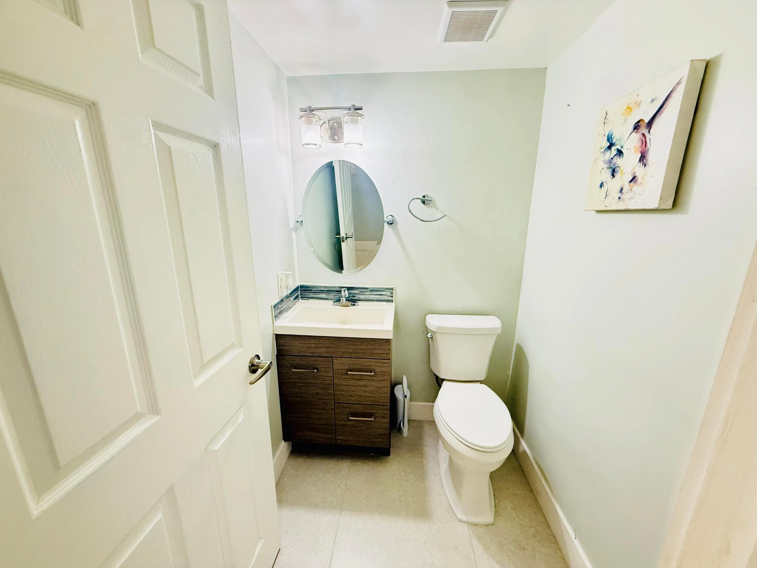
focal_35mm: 14
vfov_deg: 85.7
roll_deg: +0.0
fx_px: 306
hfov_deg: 102.1
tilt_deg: -12.8
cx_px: 378
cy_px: 284
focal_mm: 2.22
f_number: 2.2
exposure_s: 1/120
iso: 500
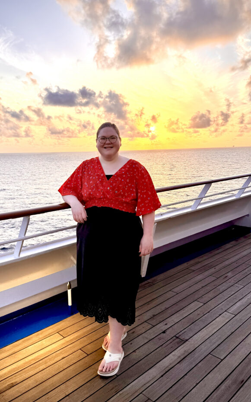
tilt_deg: -10.5
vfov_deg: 66.5
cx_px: 104
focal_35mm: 28
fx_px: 307
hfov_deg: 44.4
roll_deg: +0.7
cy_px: 199
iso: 80
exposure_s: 1/1311
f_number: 1.78
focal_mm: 6.76
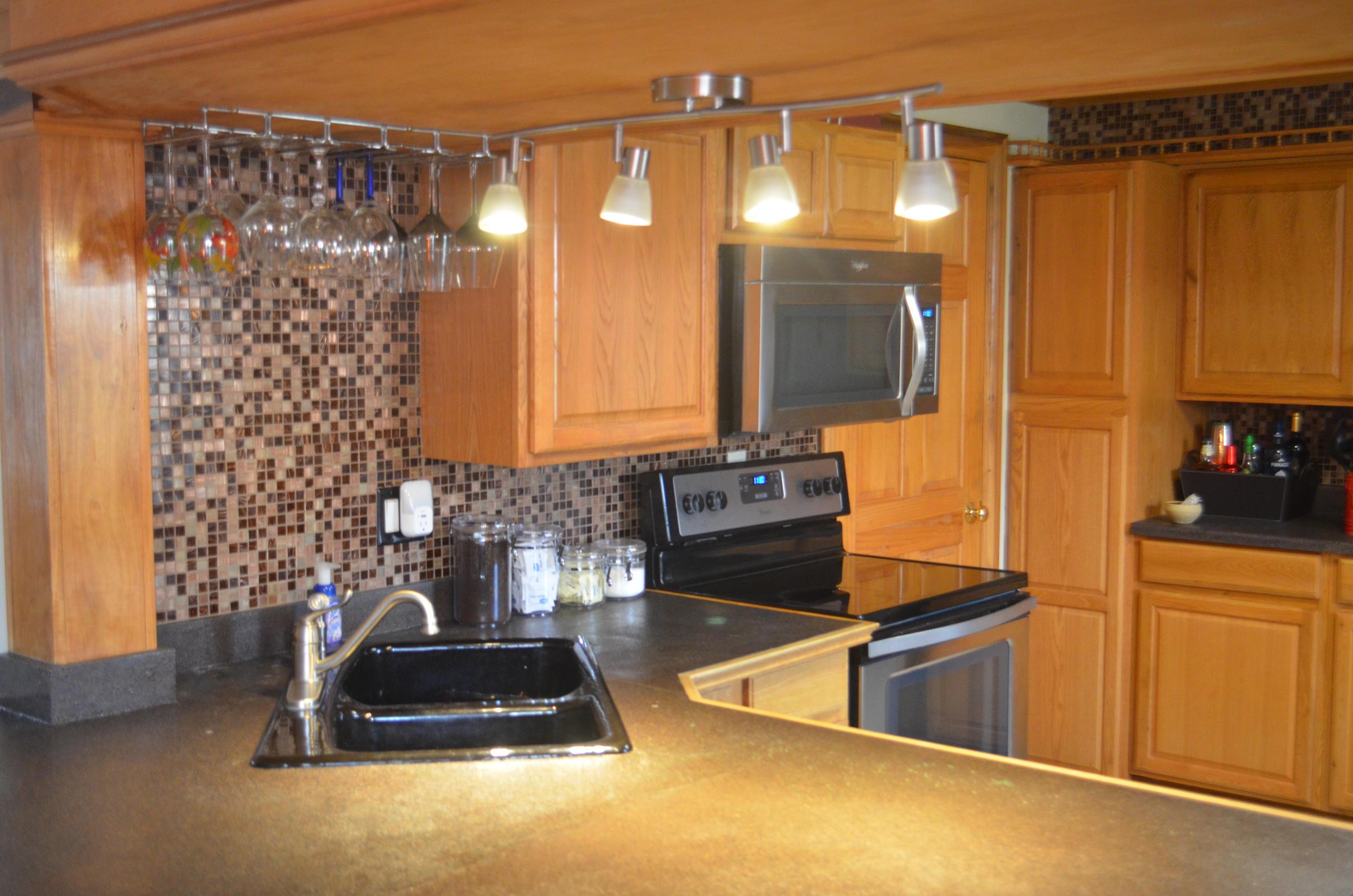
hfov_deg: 46.5
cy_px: 448
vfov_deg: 31.8
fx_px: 1575
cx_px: 676
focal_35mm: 42
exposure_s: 1/30
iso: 1600
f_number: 4.5
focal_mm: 28
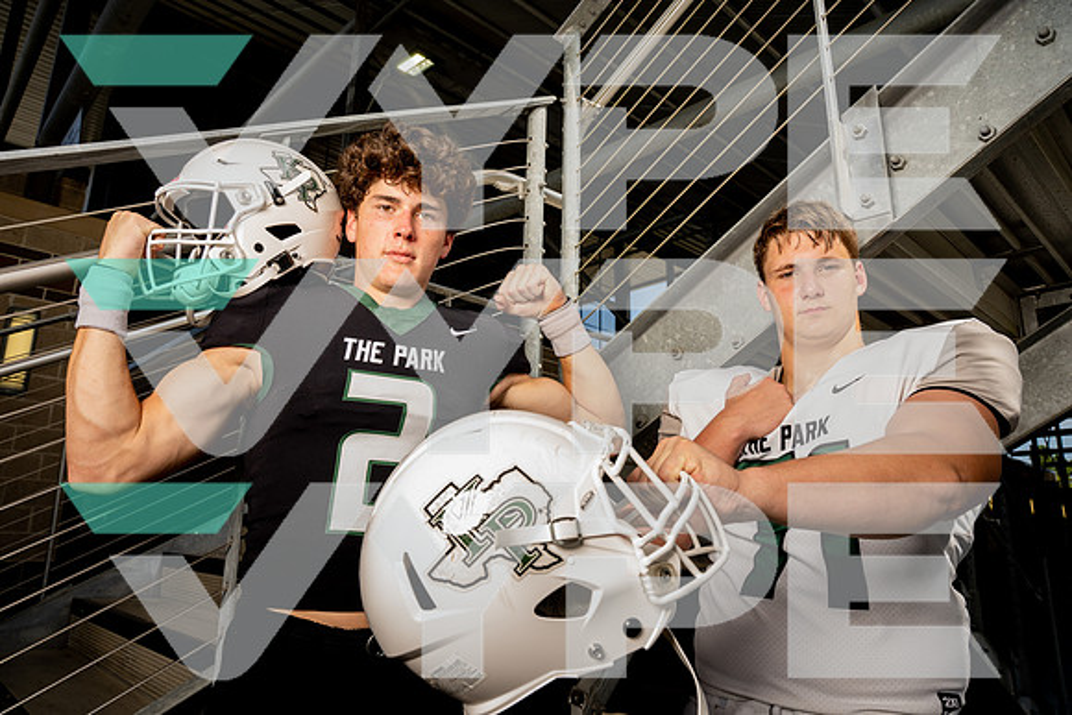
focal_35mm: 24
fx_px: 715
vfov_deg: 53.2
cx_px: 536
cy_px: 358
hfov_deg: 73.7
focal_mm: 24
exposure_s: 1/250
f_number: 8
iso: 320
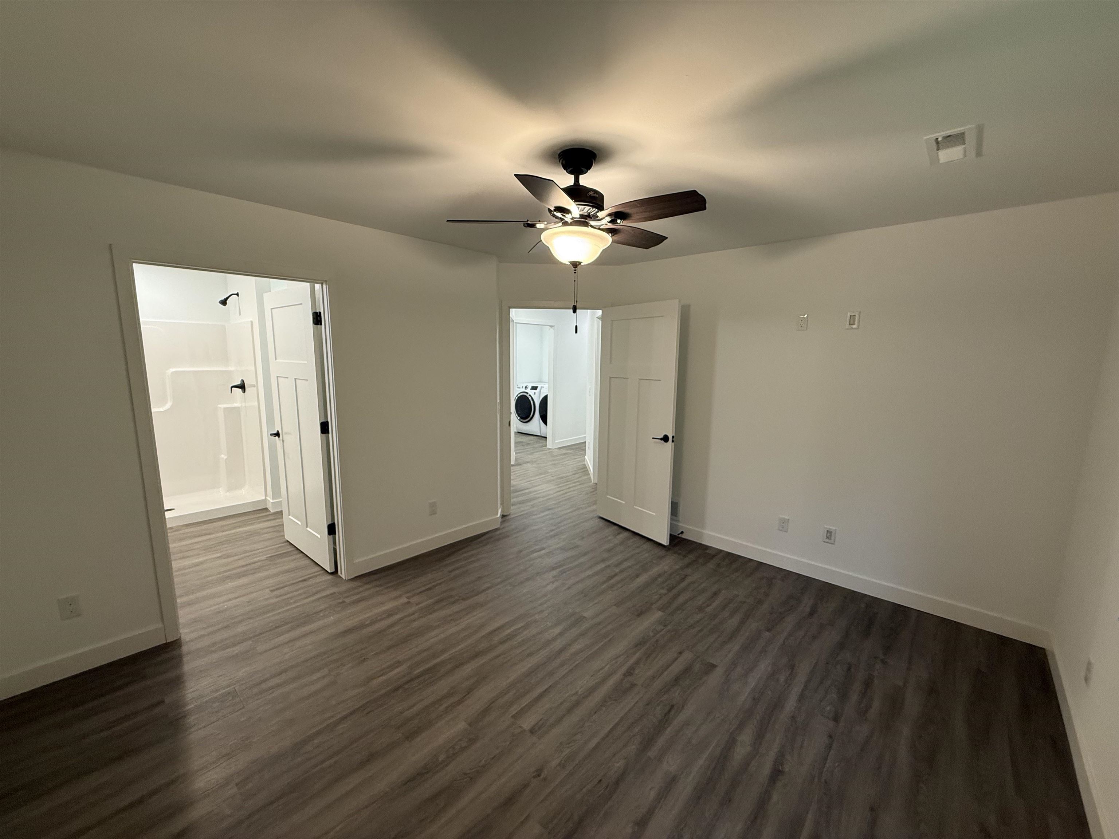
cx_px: 560
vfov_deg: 85.7
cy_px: 420
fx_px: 453
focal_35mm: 14
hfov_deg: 102.1
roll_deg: -0.5
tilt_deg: -8.3
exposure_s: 1/60
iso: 200
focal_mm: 2.22
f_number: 2.2
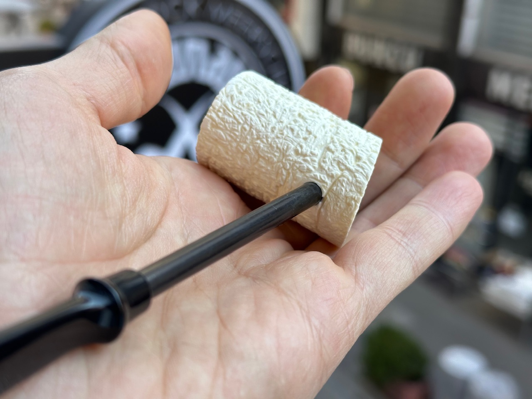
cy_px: 200
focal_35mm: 48
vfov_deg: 30.3
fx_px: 738
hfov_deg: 39.7
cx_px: 266
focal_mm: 6.86
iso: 64
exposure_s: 1/393
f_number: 1.78
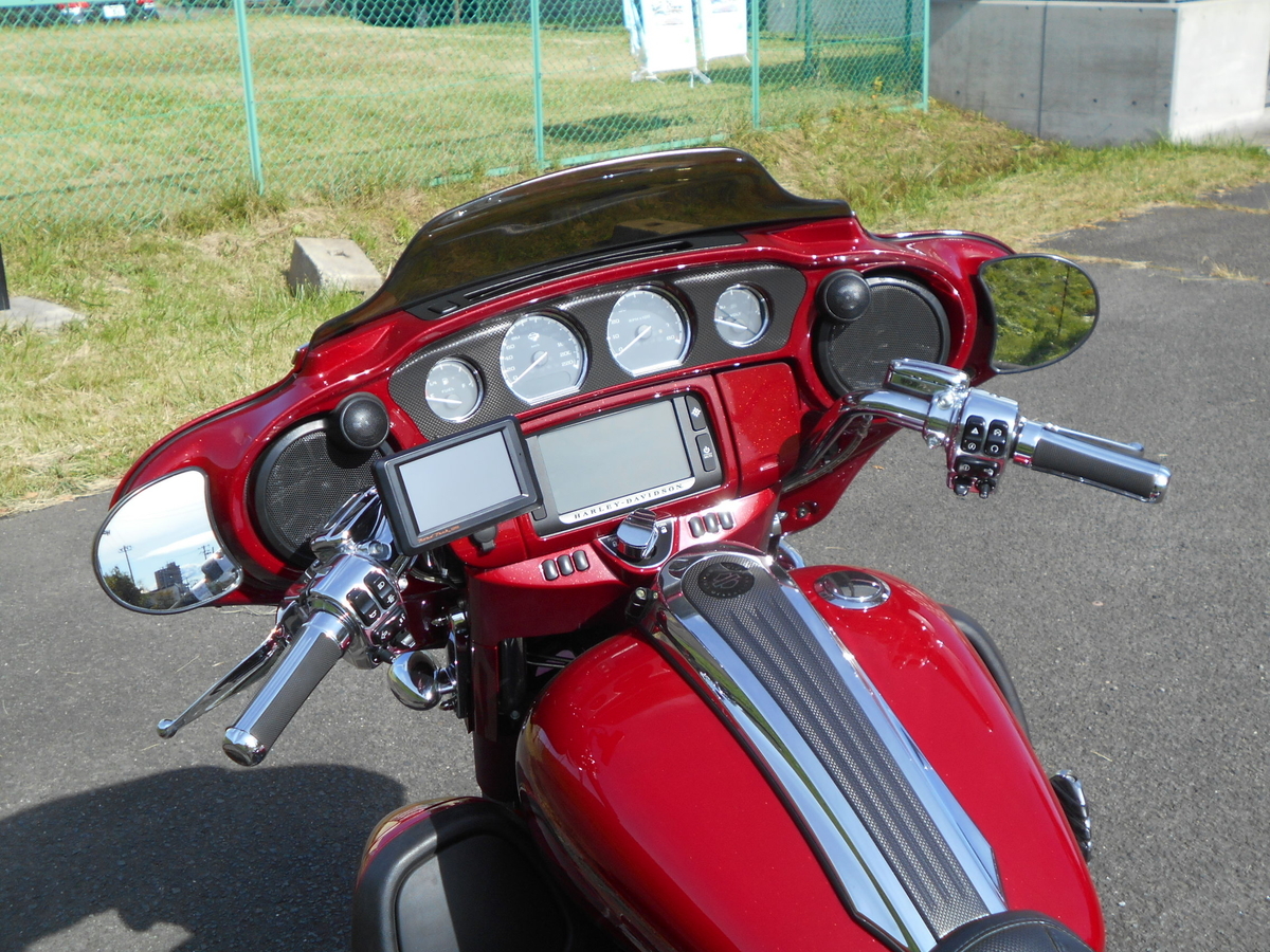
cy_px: 476
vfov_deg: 32.9
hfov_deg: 42.9
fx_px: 1614
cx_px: 635
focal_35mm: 44
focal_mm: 7.7
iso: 80
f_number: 4.2
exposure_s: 1/500
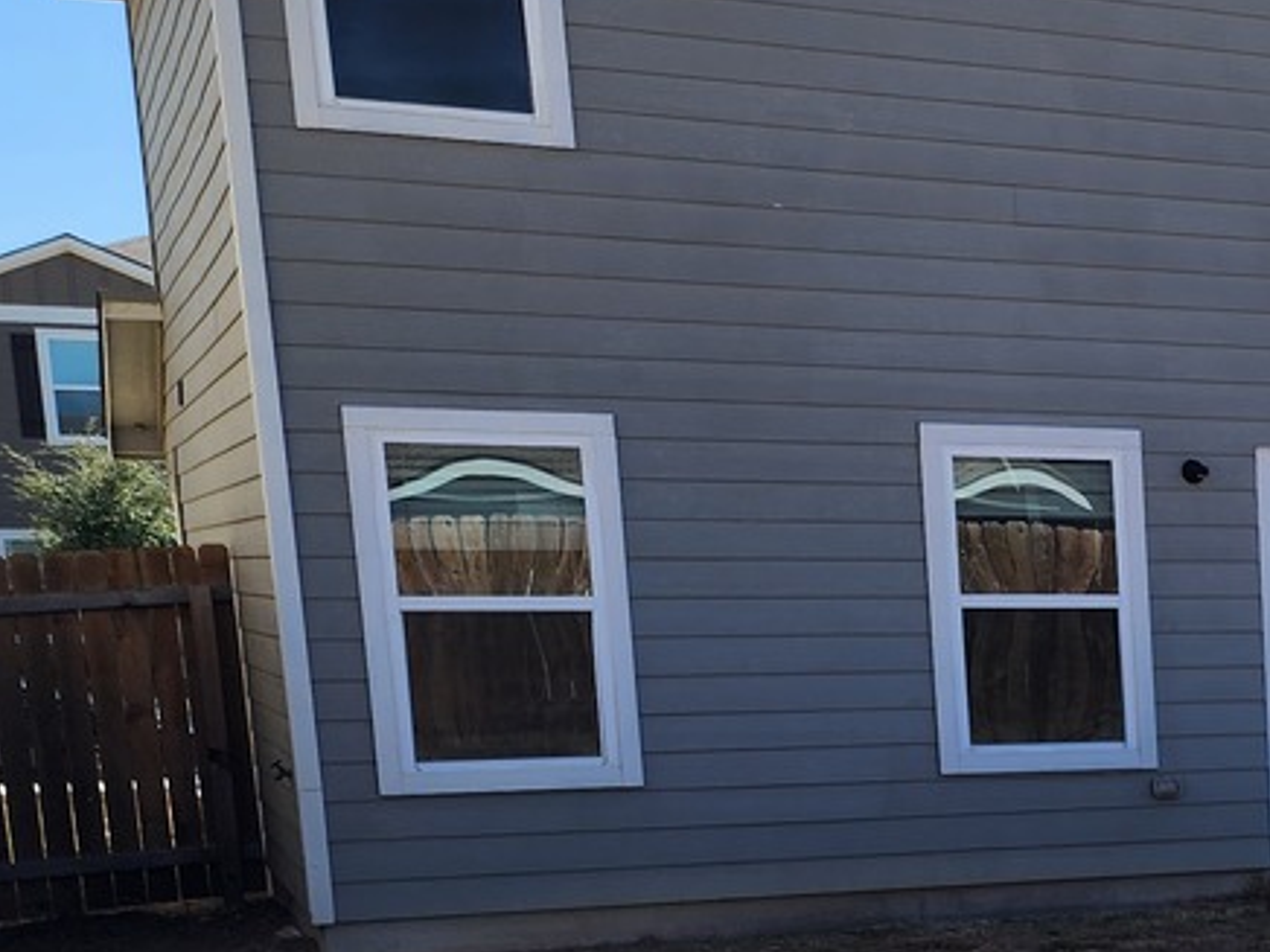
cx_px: 1786
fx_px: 2788
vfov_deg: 18.6
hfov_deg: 22.2
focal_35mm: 76
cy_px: 1063
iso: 12
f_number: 1.8
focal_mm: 6.4
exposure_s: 1/952
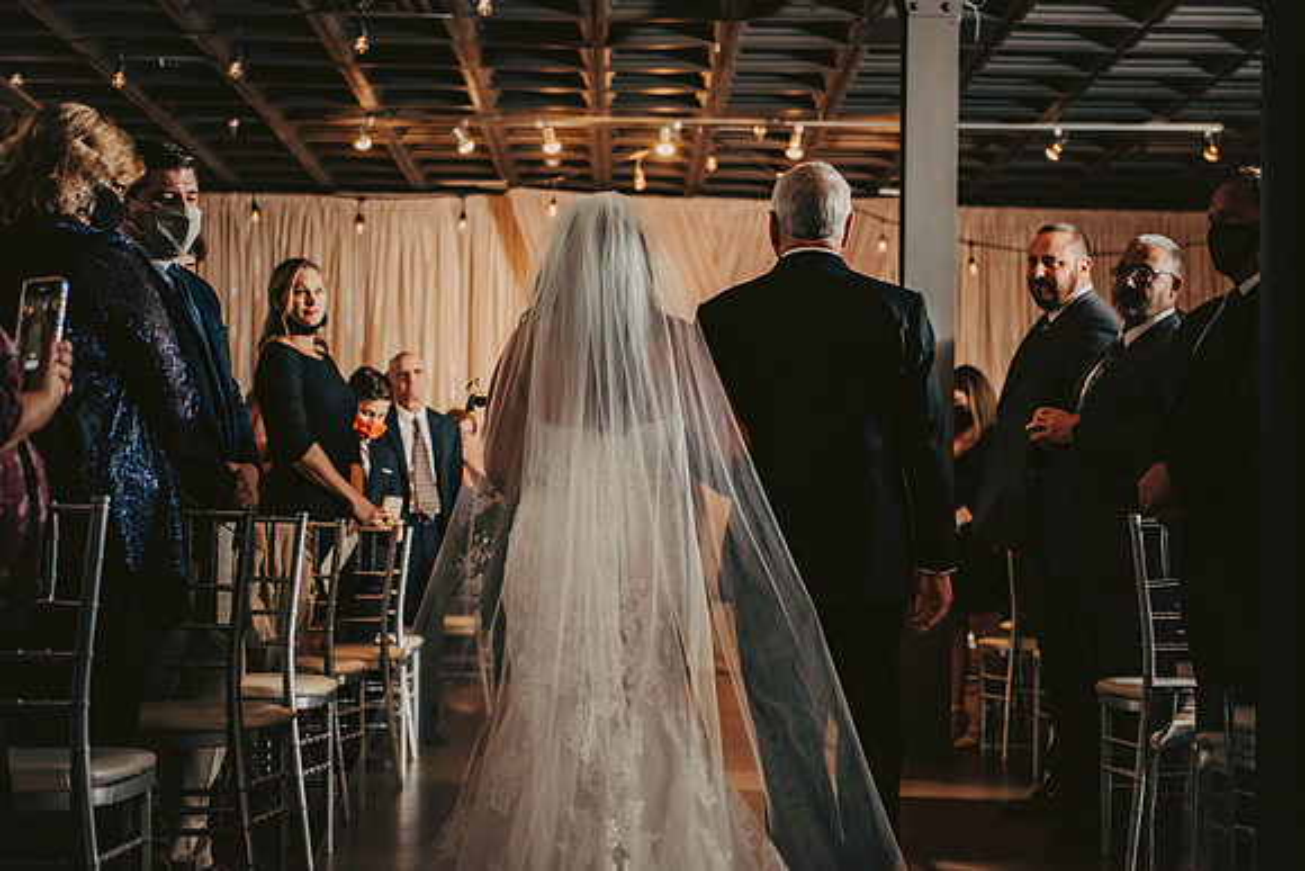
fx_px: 2538
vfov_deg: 19.5
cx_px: 652
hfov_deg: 28.8
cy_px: 436
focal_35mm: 70
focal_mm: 70
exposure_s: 1/250
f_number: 3.2
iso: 2000
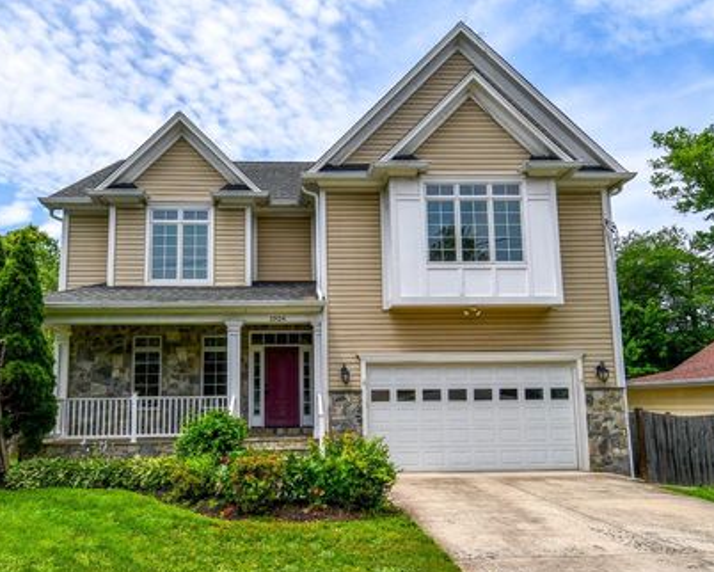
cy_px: 294
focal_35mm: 21
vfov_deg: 65.6
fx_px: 444
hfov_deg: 77.4
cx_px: 321
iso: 100
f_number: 9
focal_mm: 12
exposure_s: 1/320
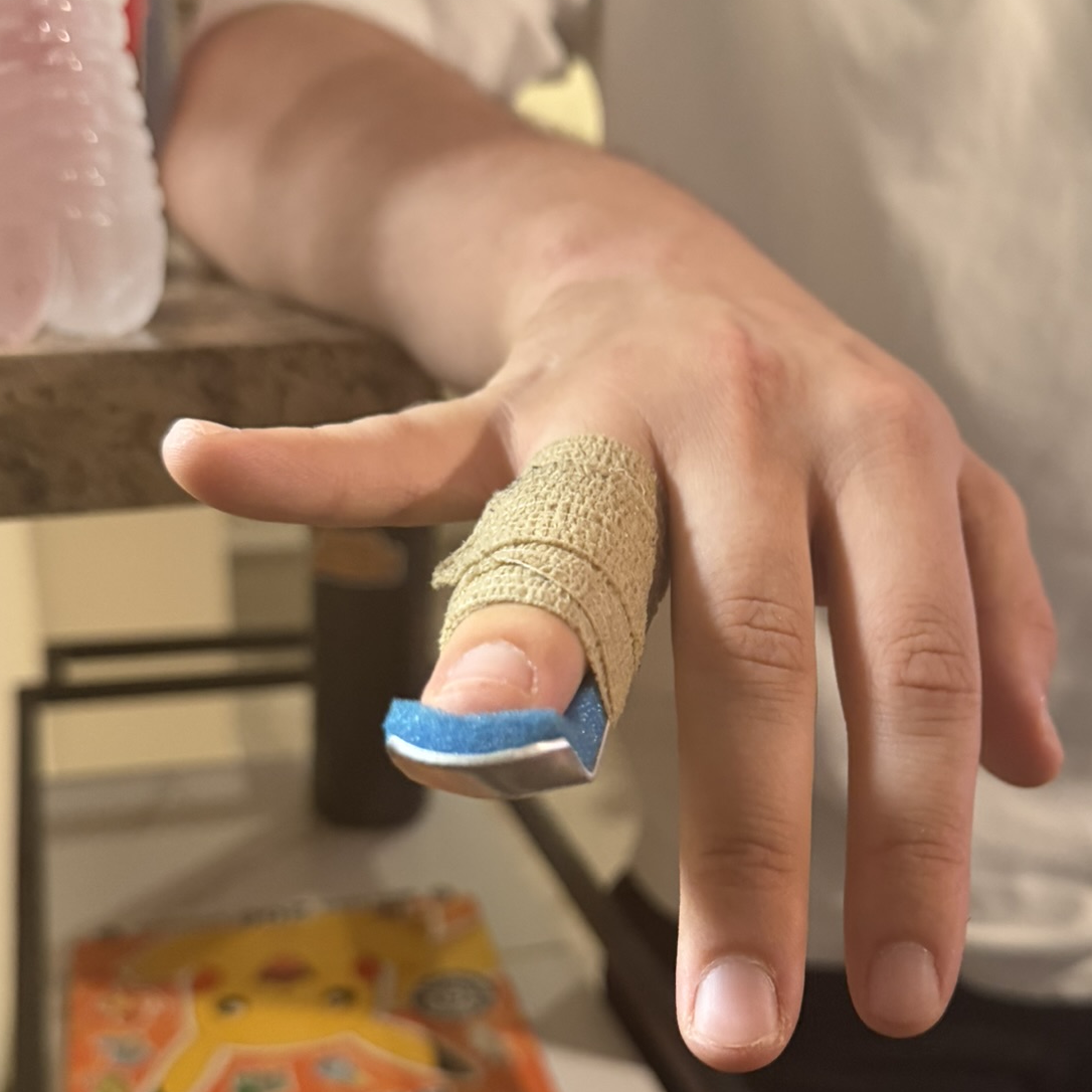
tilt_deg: -18.7
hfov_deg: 41.6
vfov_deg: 41.7
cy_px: 628
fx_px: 1428
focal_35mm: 40
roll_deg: -0.8
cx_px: 683
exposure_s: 1/40
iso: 640
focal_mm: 6.76
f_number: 1.78
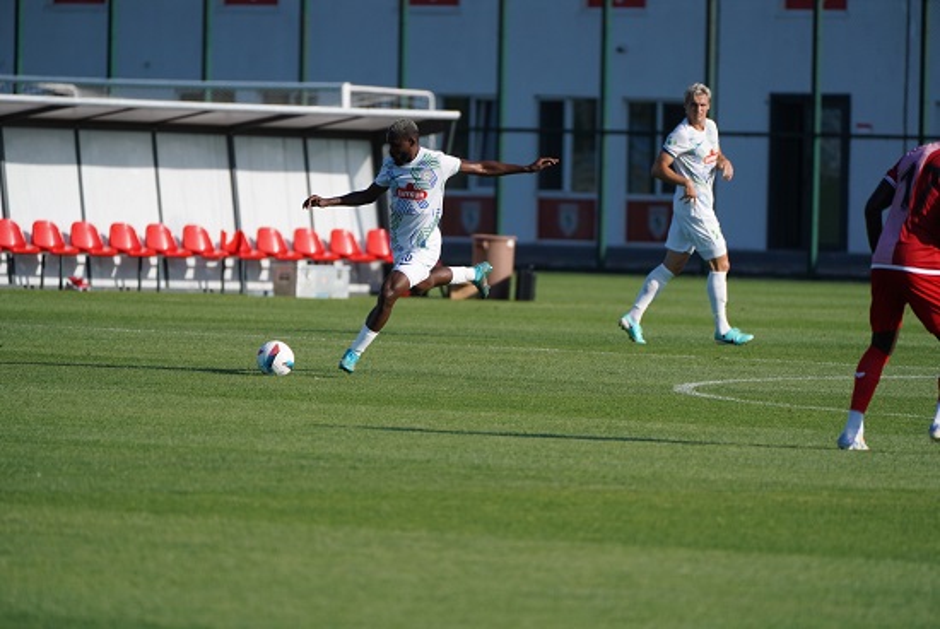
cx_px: 470
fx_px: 10455
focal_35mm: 400
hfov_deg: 5.1
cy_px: 314
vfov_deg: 3.4
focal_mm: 400
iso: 400
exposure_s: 1/2000
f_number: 5.6
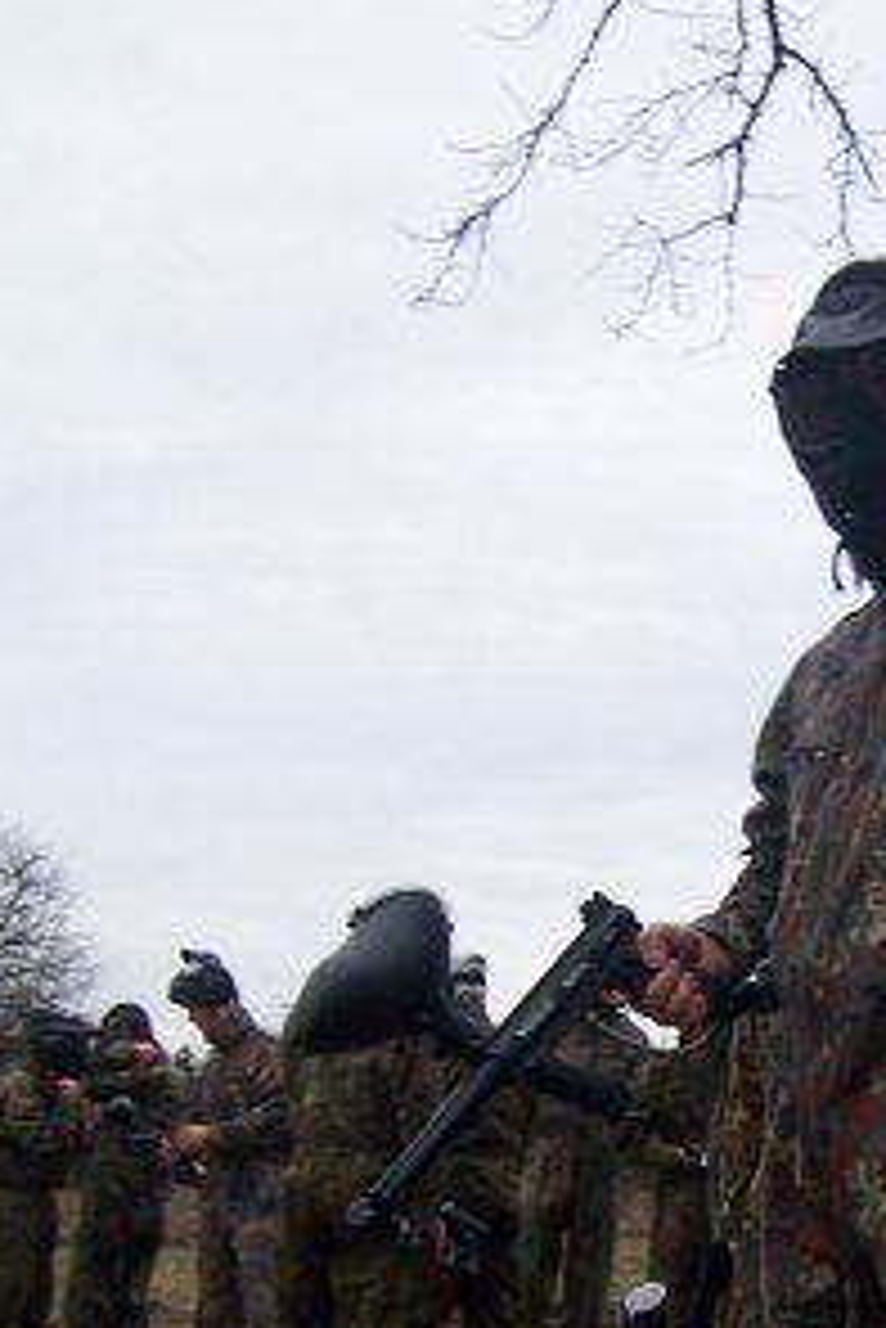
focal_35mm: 54
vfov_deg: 36.4
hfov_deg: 23.7
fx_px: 1991
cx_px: 935
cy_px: 907
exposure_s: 1/60
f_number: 2.8
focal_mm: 3.8
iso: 64
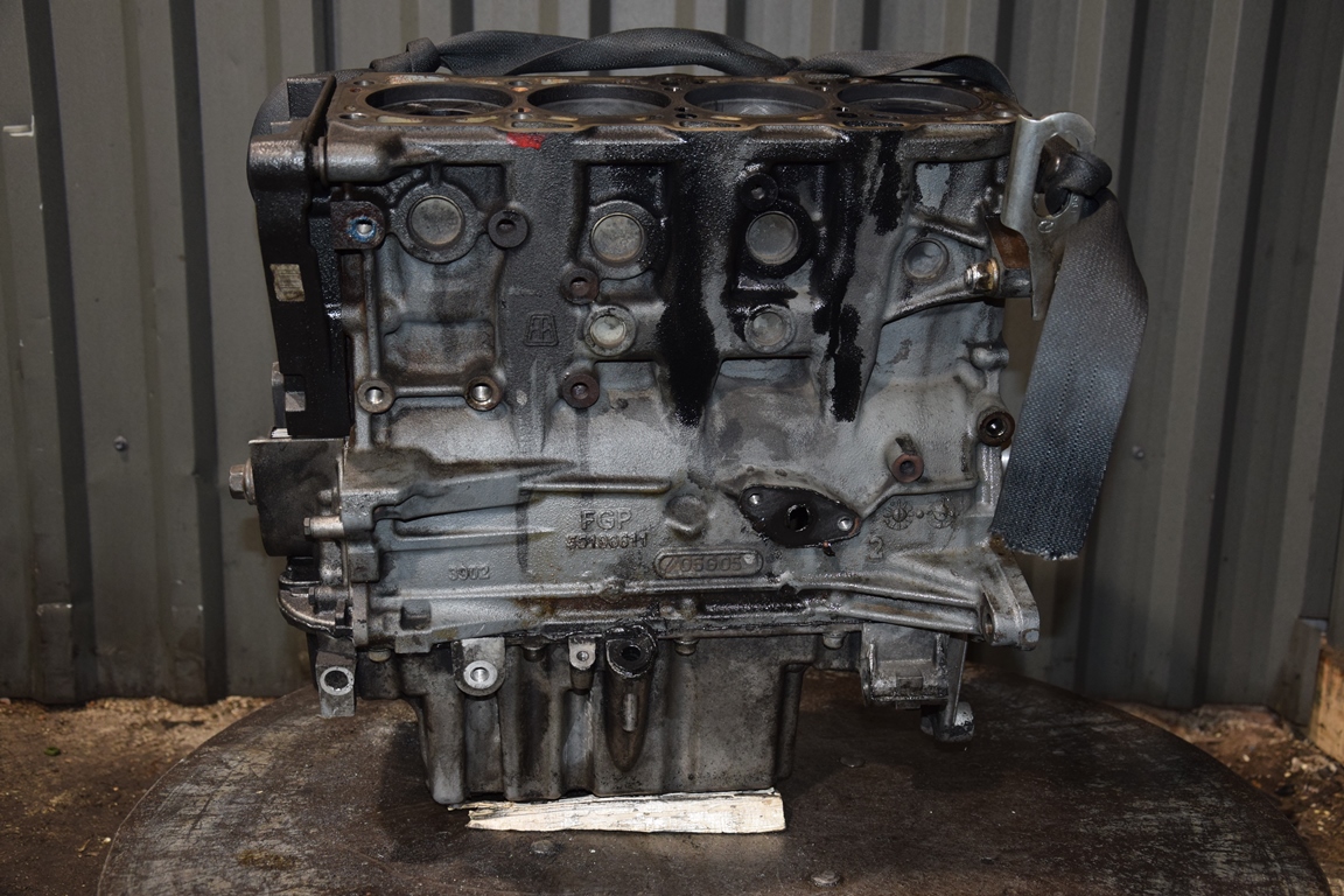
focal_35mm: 42
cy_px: 448
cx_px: 672
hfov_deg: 46.4
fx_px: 1568
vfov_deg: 31.9
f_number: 5
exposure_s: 1/60
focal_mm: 28
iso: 800
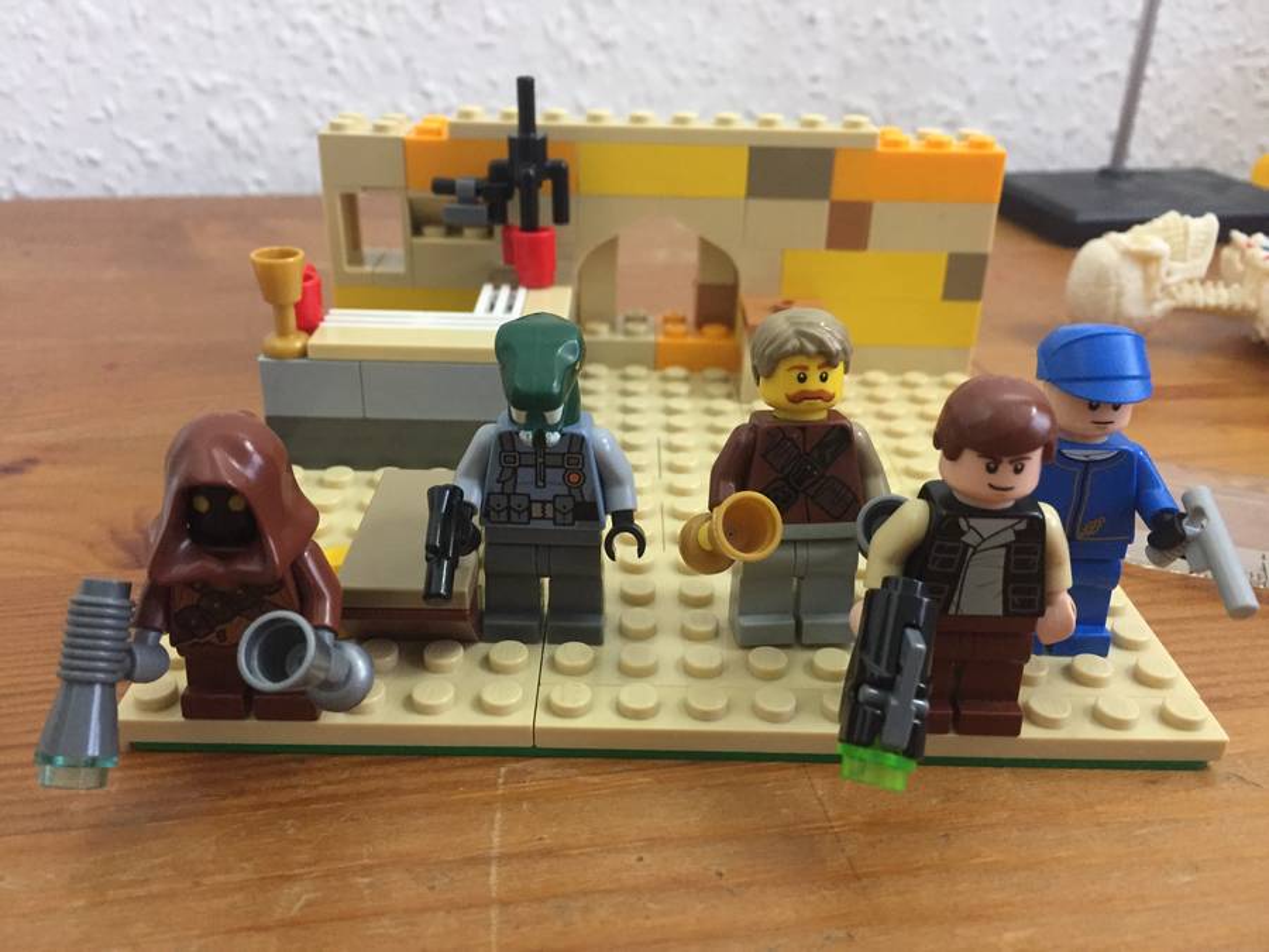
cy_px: 476
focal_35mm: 29
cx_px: 634
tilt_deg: -26.6
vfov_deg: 48.2
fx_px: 1063
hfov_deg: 61.7
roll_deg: -1.2
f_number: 2.2
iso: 250
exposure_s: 1/33
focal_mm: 4.15
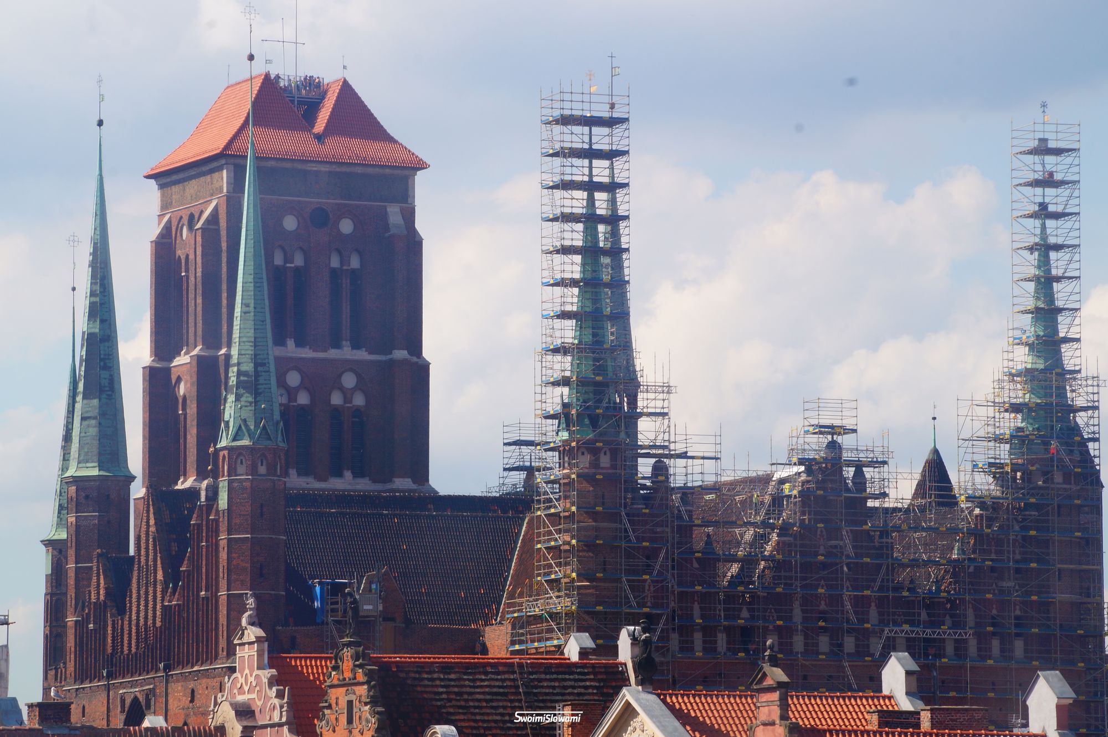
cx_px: 554
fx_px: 5537
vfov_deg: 7.6
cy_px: 368
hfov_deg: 11.4
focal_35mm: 180
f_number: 16
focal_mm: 120
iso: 100
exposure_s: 1/30
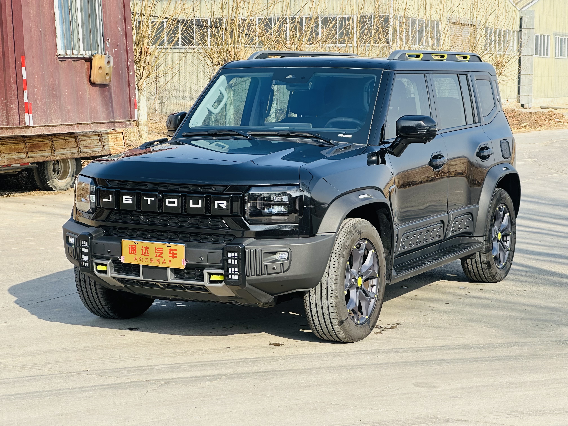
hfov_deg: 25.3
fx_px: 1263
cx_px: 284
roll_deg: -0.2
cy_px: 213
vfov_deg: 19.1
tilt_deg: -5.7
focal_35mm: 77
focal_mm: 9
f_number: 2.8
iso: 32
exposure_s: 1/159
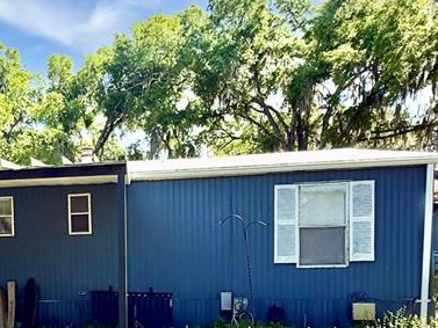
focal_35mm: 38
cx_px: 50
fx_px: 481
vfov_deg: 36.4
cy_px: 264
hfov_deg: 44.8
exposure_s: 1/1001
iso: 64
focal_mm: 2.22
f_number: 2.2
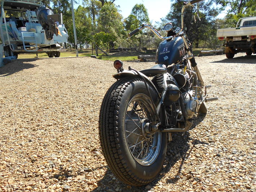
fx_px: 215
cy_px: 107
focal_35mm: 29
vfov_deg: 48.2
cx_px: 133
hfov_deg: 61.6
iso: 80
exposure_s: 1/400
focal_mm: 4.6
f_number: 3.2
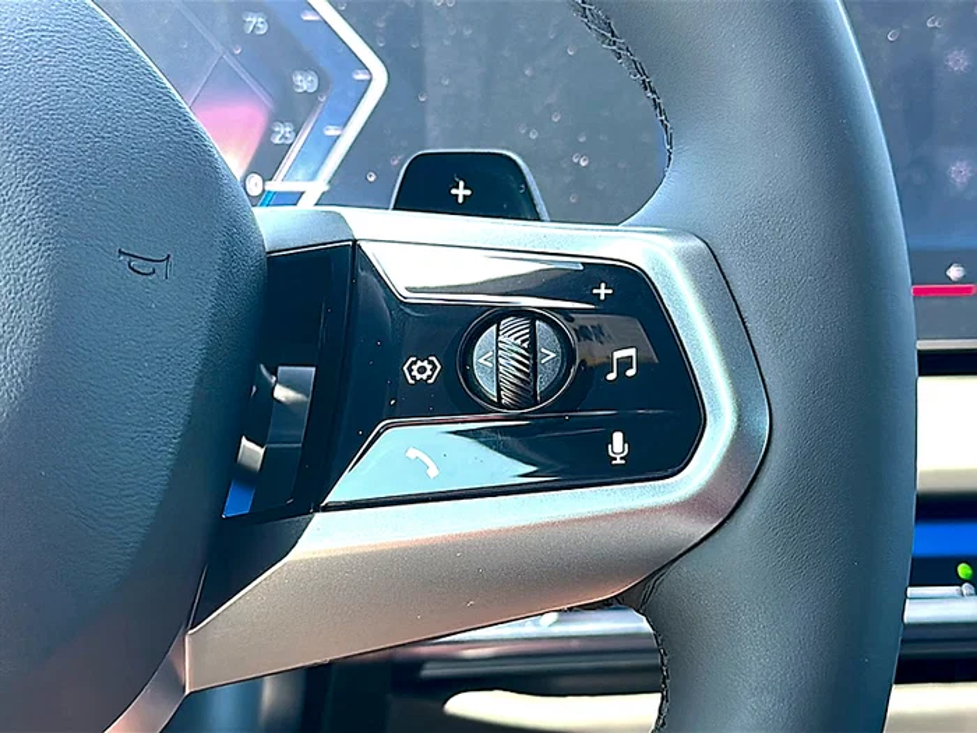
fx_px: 1383
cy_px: 366
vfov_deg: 29.7
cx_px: 488
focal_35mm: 49
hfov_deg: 38.9
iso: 100
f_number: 1.78
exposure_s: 1/164
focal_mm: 6.86
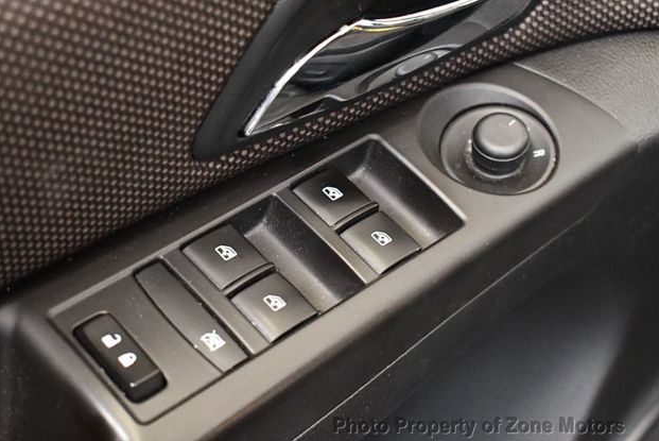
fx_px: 1209
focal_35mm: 66
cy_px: 219
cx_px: 320
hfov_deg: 30.5
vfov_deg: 20.6
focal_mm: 32
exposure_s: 1/60
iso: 5600
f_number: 4.5
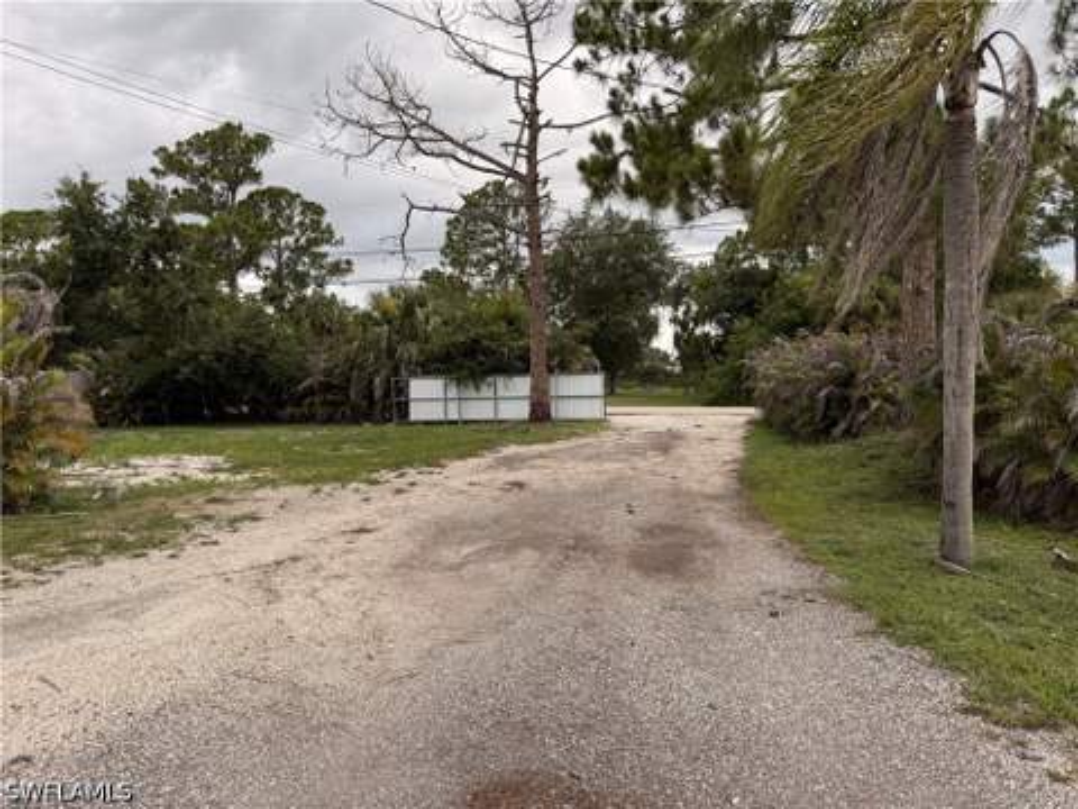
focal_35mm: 24
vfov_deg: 56.8
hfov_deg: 71.6
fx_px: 747
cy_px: 404
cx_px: 539
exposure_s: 1/898
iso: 80
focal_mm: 6.76
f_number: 1.78
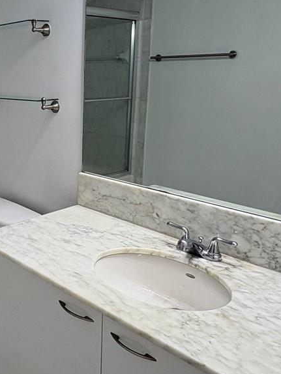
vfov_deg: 47.7
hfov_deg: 34.4
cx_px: 18
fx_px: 422
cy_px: 160
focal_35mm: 39
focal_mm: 2.22
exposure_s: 1/99
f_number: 2.2
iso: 64
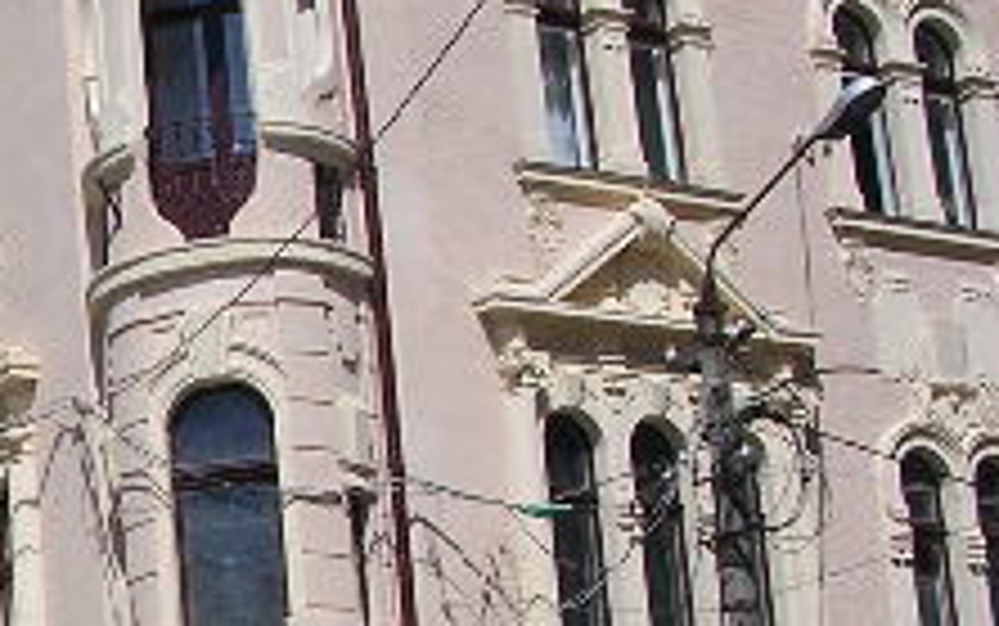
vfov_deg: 11.3
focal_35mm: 116
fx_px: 3160
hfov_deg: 16.8
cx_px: -364
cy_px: 446
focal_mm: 5.8
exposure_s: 1/514
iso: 100
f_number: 5.6
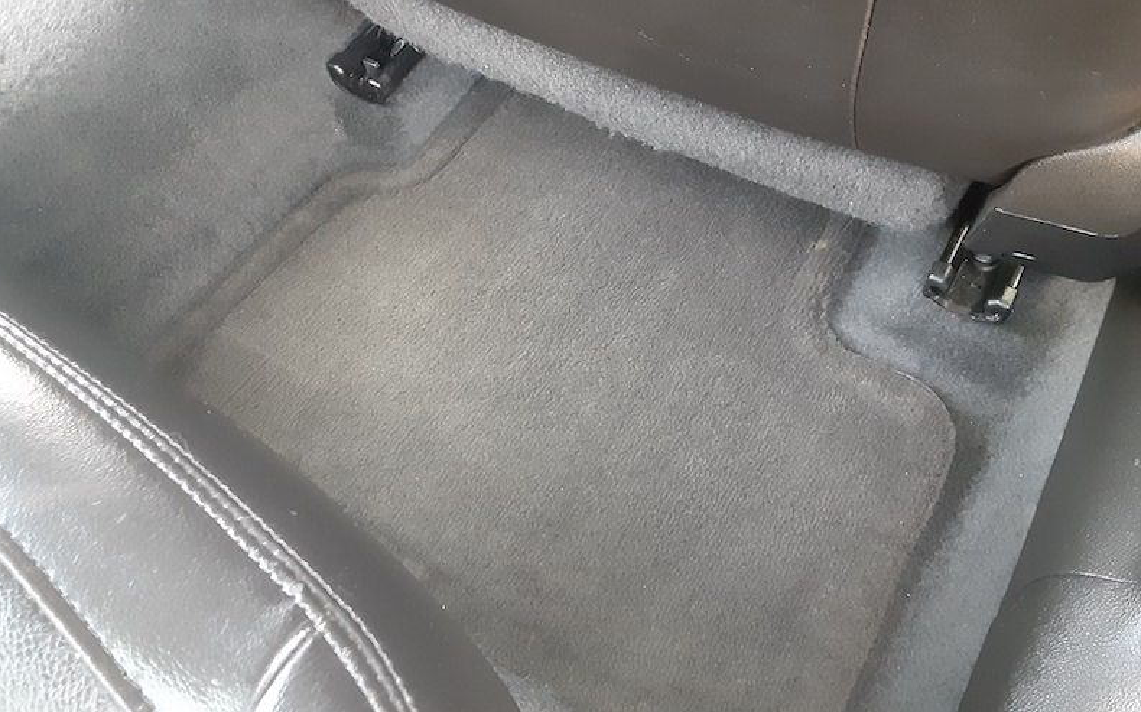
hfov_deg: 64.7
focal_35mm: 29
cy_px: 282
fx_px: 901
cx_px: 565
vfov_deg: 42.9
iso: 500
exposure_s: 1/24
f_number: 1.9
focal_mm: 2.91
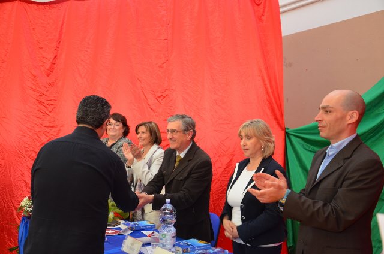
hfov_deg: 41.2
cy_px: 127
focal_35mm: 48
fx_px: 511
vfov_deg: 28.0
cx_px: 192
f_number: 4.2
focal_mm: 32
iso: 1400
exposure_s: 1/60
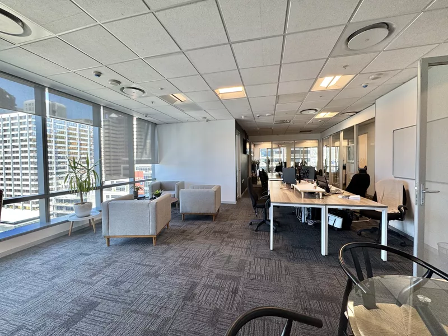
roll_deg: +0.5
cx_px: 224
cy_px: 168
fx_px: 181
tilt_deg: -2.6
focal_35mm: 14
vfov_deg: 85.7
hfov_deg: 102.1
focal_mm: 2.22
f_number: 2.2
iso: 100
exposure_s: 1/99
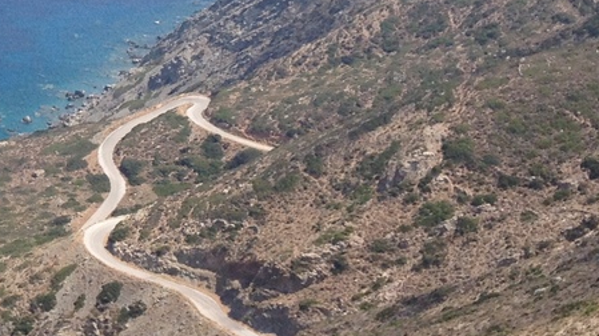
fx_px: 2159
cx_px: -276
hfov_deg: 14.8
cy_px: 1
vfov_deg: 8.9
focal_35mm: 136
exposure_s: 1/1672
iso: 50
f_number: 2.4
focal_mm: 4.28
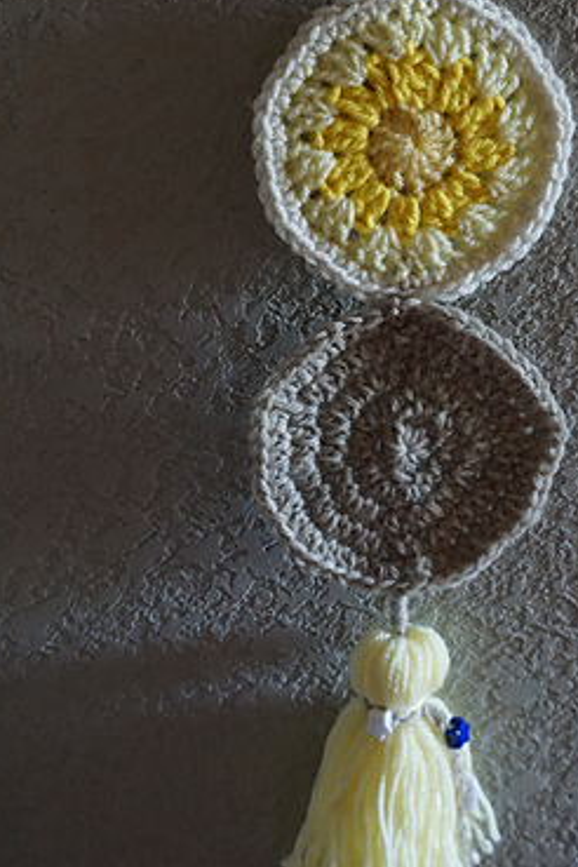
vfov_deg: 37.7
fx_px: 1252
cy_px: 284
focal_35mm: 52
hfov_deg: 25.8
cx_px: 397
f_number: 4
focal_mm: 20
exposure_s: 1/50
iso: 3200
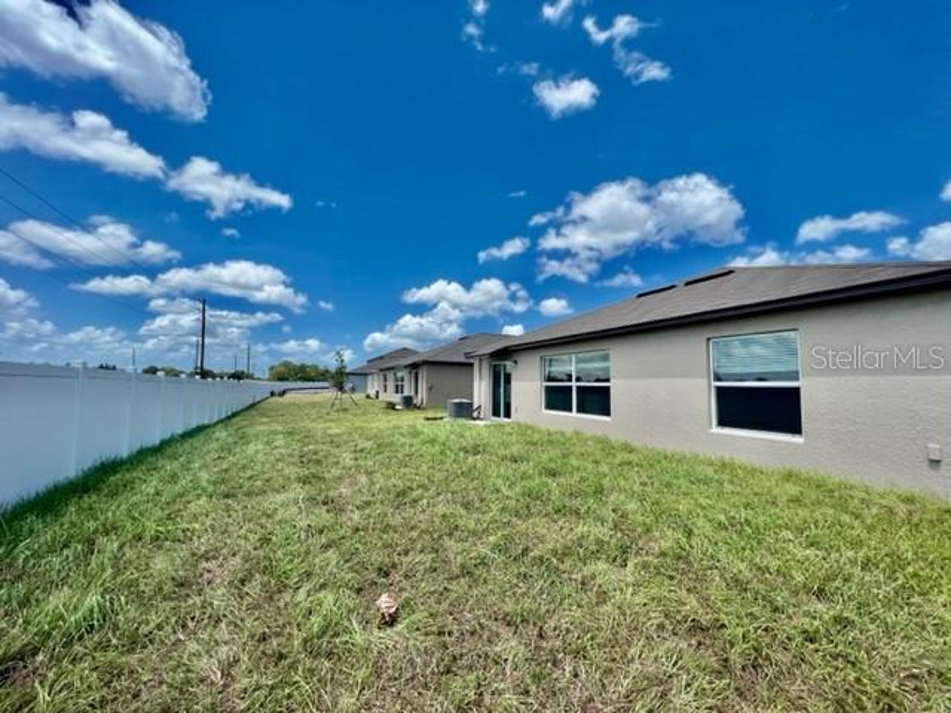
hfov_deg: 106.2
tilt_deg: +4.2
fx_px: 357
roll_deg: -0.8
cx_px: 476
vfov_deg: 89.9
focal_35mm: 13
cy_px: 356
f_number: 1.8
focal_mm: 1.57
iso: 32
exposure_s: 1/2053
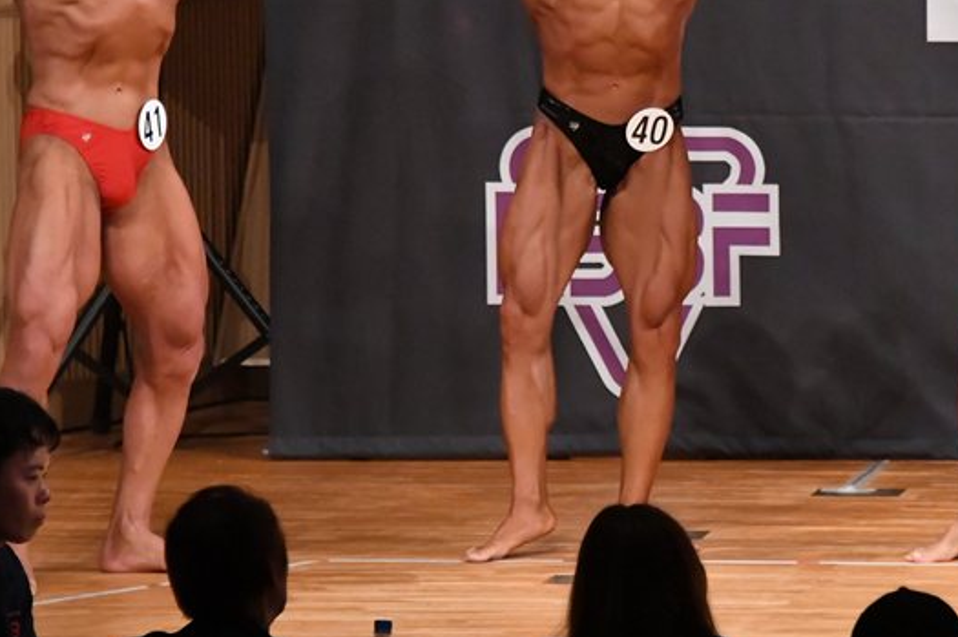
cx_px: 669
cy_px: 172
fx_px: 11777
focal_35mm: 443
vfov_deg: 3.1
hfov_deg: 4.7
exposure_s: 1/400
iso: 9000
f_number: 5.6
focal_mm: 200
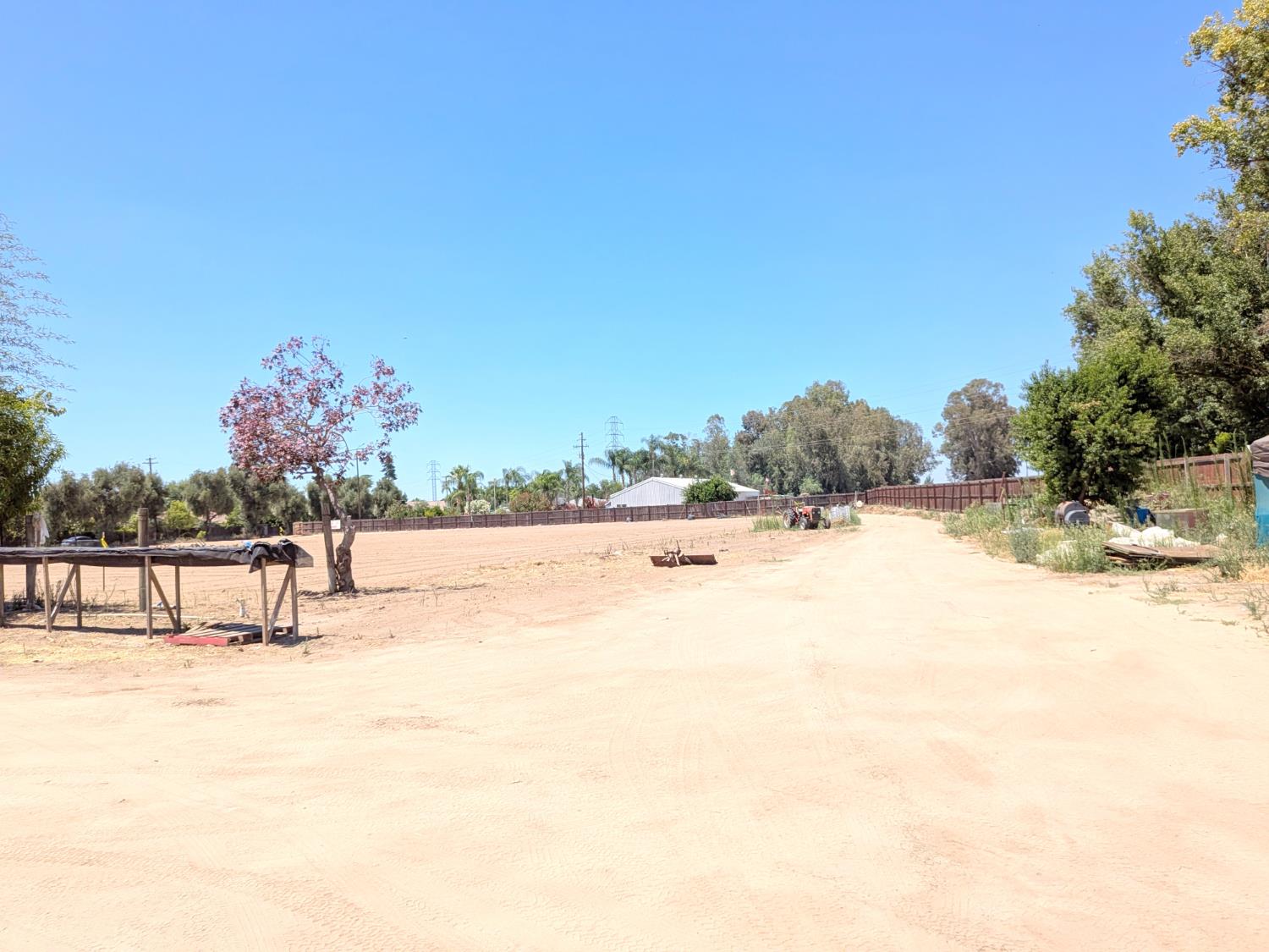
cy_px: 476
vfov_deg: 56.8
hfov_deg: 71.6
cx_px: 634
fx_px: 880
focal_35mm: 24
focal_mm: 4.53
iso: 49
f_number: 1.7
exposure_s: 1/2933
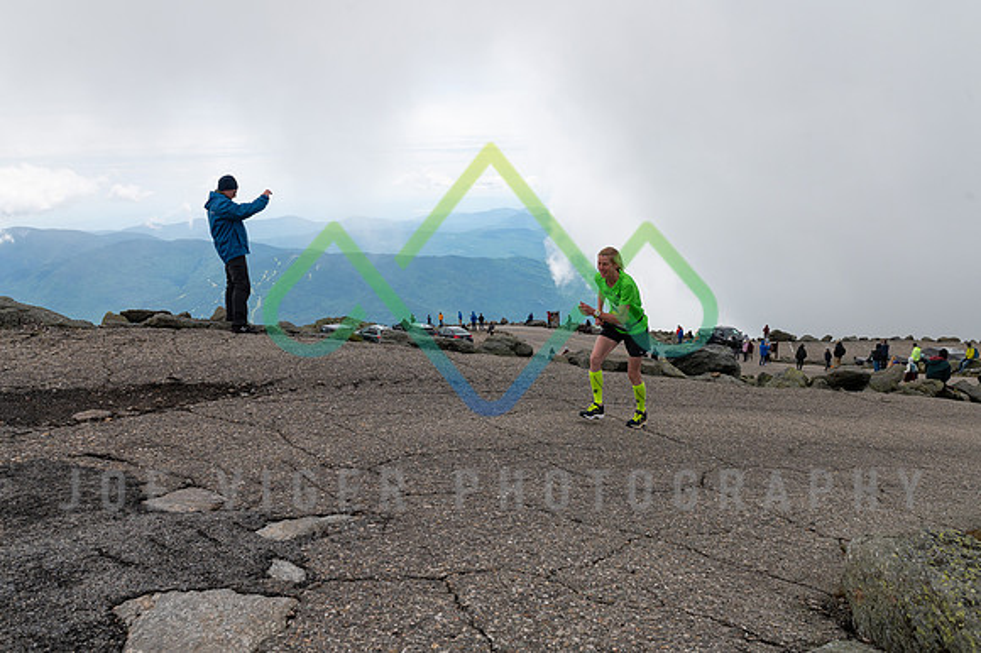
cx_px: 490
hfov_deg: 73.8
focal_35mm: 24
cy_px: 326
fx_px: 654
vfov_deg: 53.1
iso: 800
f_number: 8
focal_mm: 24
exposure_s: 1/1600
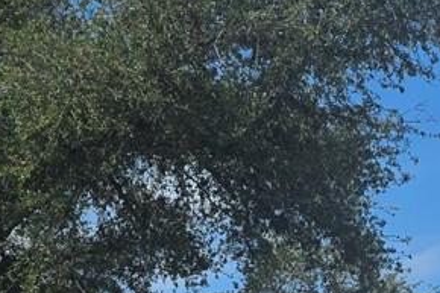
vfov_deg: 10.2
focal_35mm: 132
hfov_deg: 15.5
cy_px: 348
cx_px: 226
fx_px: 1612
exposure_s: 1/7626
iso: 80
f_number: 1.7
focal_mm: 6.3
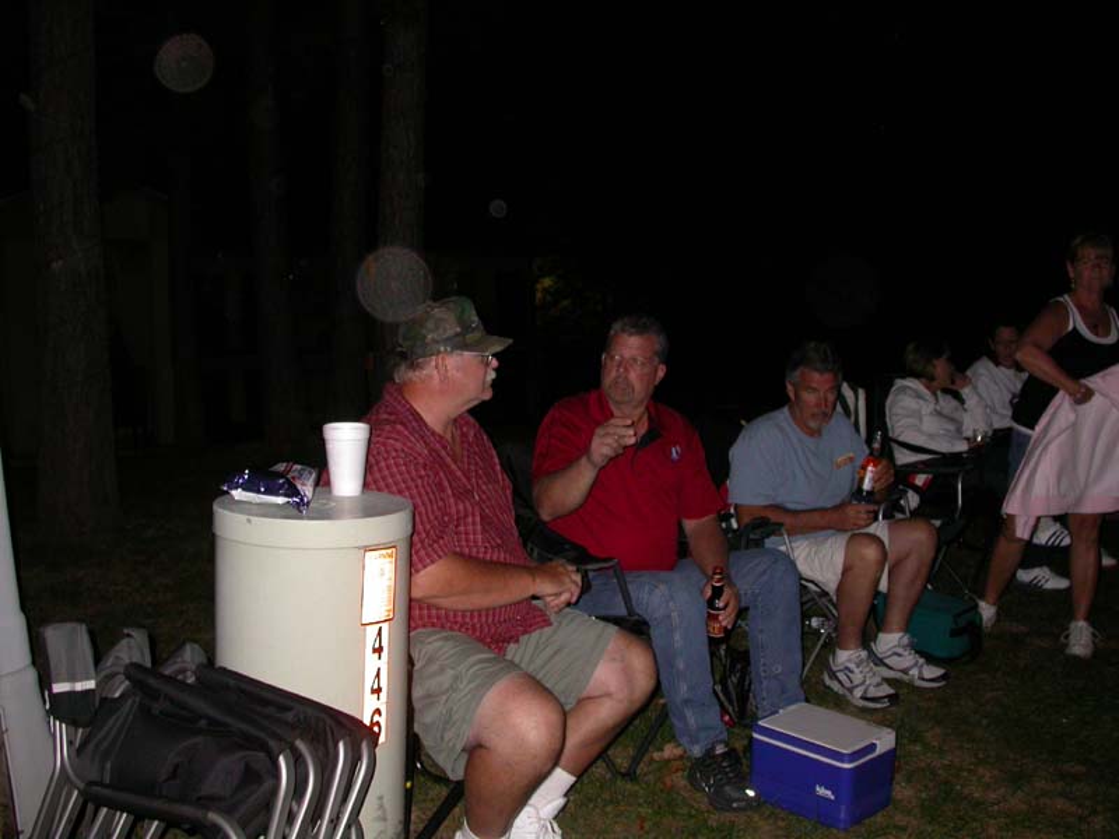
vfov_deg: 37.7
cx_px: 560
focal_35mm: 38
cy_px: 420
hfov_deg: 49.0
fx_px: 1228
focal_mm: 7.85
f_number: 2.6
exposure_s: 1/60
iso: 200
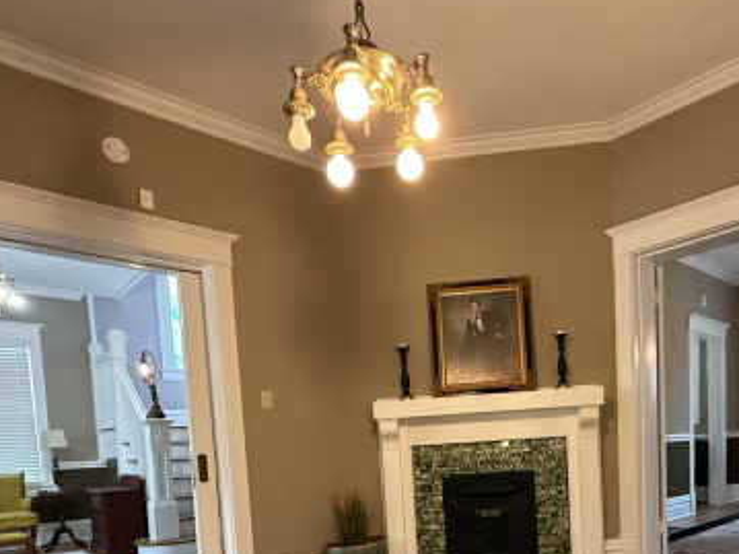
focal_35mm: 26
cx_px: 437
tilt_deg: -4.3
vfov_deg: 48.1
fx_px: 555
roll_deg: +3.0
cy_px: 488
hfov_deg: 66.8
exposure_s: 1/60
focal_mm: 2.22
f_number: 2.2
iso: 640
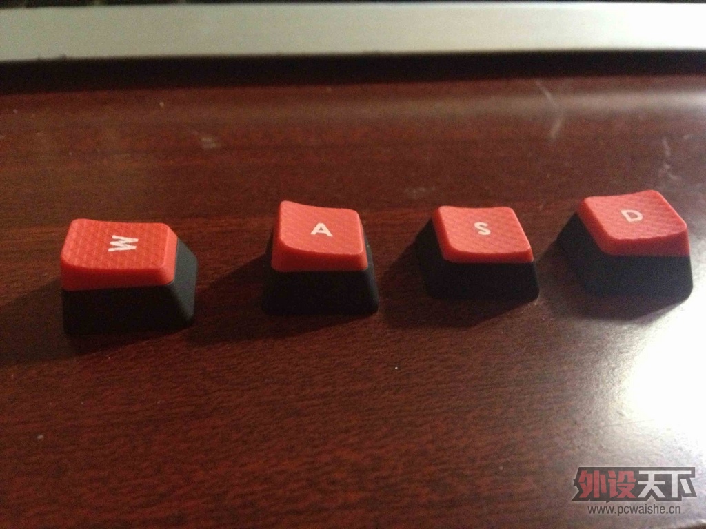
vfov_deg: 40.7
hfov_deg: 52.6
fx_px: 714
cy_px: 264
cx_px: 353
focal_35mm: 35
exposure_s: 1/15
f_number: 2.4
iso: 800
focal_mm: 4.28
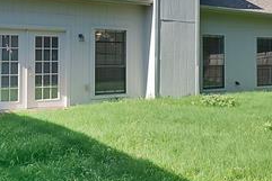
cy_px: 48
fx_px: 386
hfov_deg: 34.7
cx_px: 281
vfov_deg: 26.2
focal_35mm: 51
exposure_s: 1/200
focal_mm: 12
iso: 640
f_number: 9
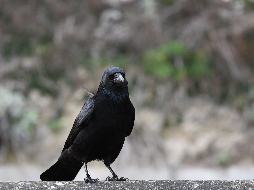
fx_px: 2986
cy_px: 95
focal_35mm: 407
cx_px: 114
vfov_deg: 3.7
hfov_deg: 4.9
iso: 500
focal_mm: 250
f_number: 6.3
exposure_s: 1/200
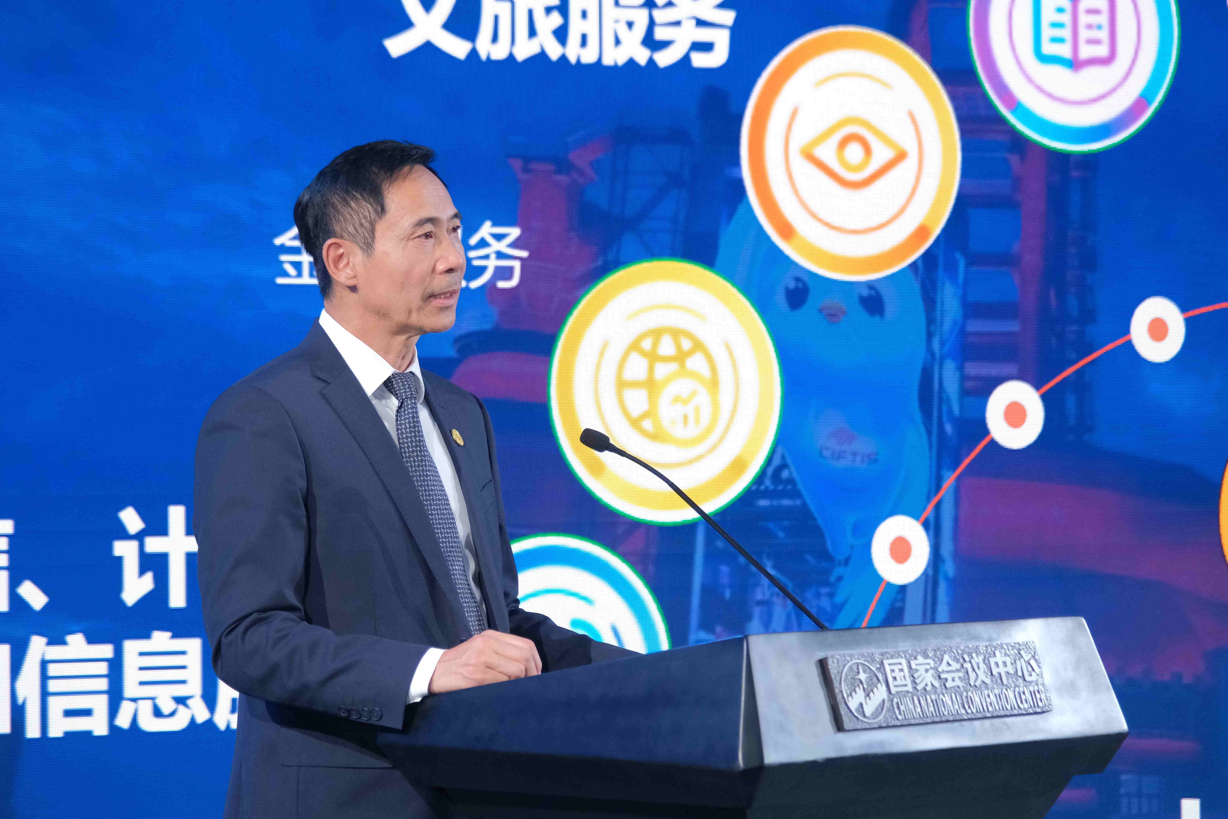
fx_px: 4093
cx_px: 614
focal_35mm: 120
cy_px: 410
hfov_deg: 17.1
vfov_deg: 11.4
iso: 1600
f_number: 4
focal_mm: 80
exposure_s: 1/160
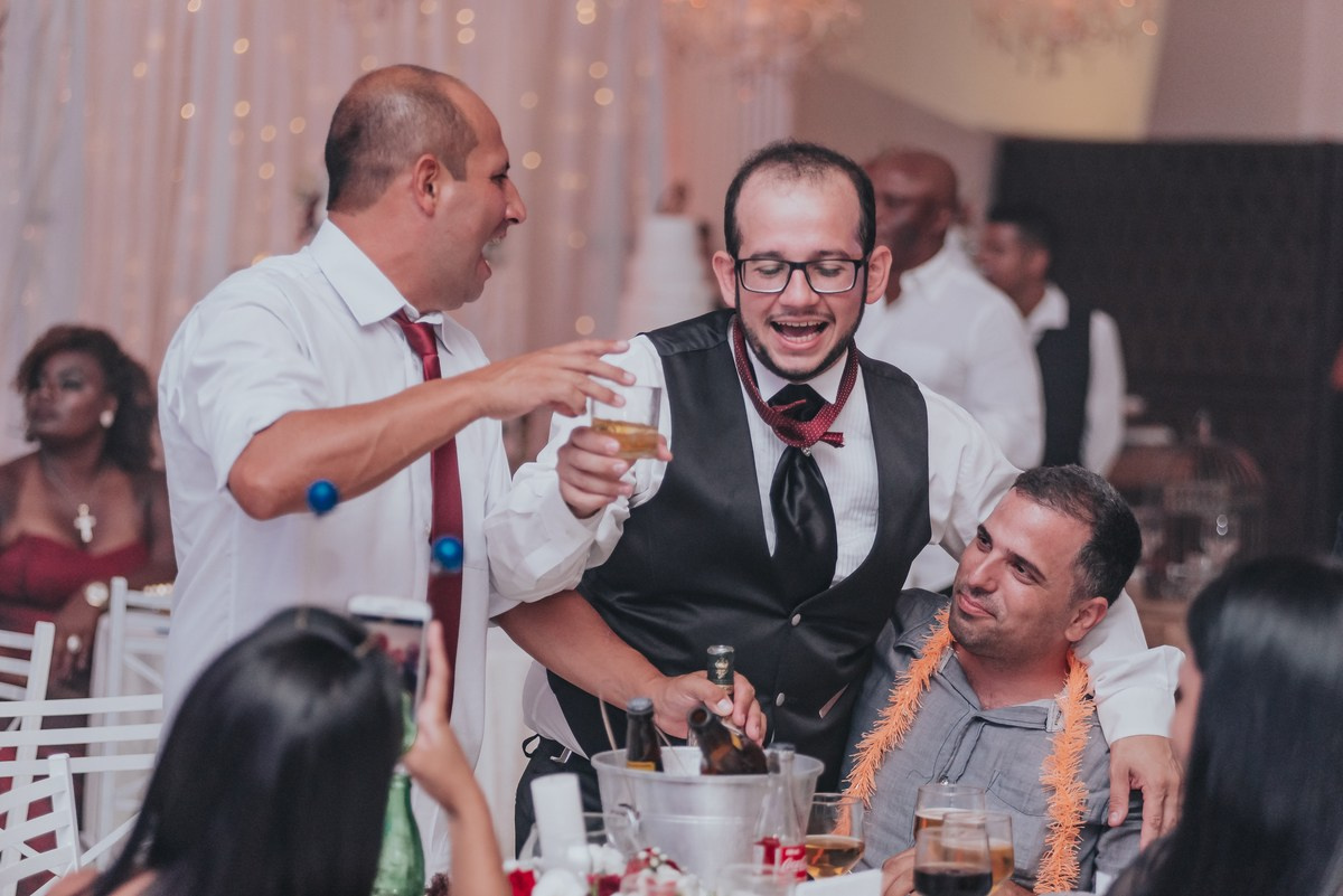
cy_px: 448
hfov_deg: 20.4
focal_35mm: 100
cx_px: 672
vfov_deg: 13.7
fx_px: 3732
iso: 1600
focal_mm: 100
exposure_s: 1/200
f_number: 2.8
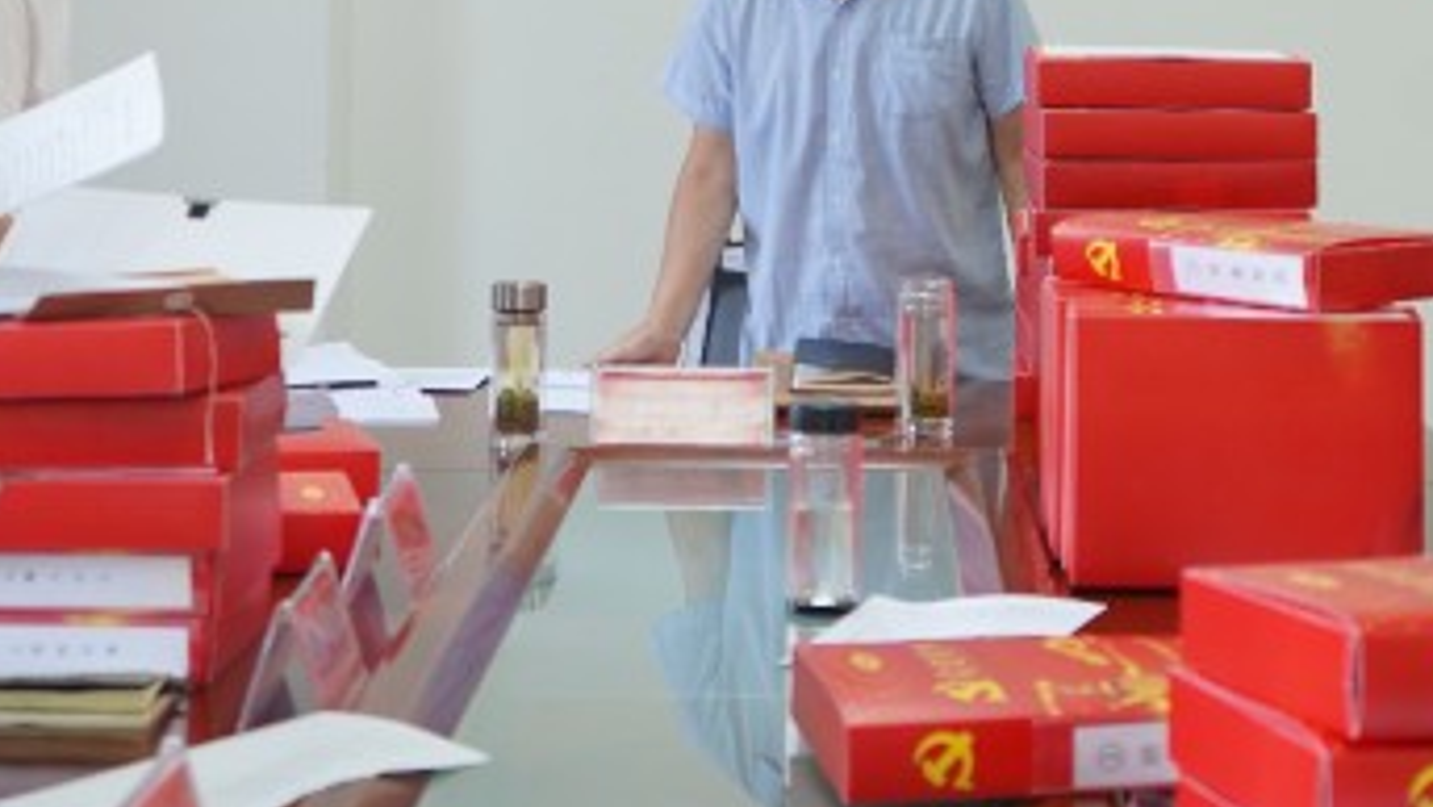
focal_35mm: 88
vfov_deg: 13.5
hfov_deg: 24.1
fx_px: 3344
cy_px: -77
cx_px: 865
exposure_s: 1/160
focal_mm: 36
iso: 500
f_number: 4
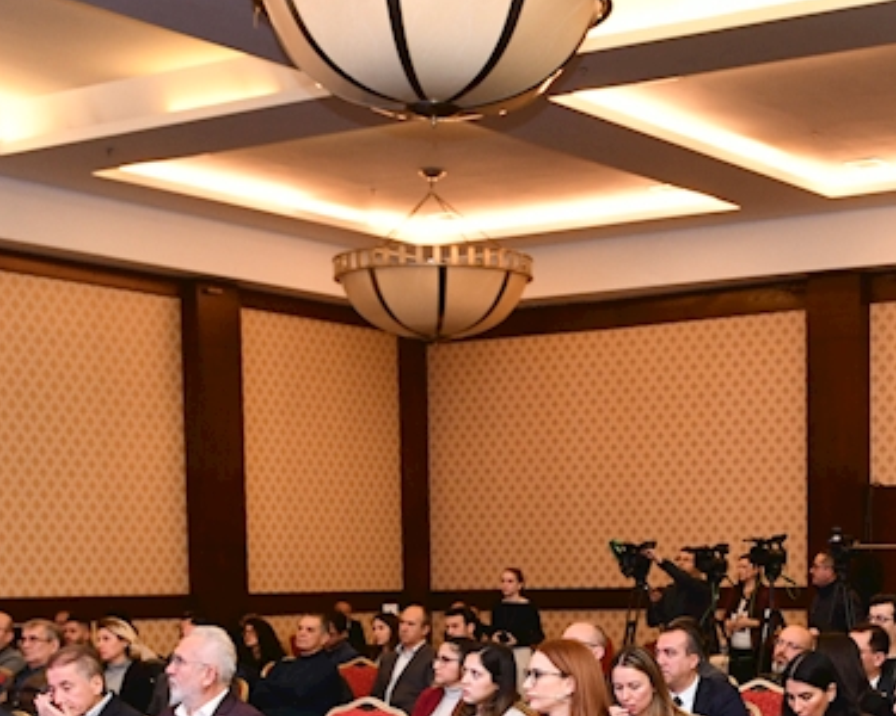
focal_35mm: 78
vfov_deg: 19.0
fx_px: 2068
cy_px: 759
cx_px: 722
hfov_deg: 24.1
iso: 1250
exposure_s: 1/160
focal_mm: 26
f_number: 3.2
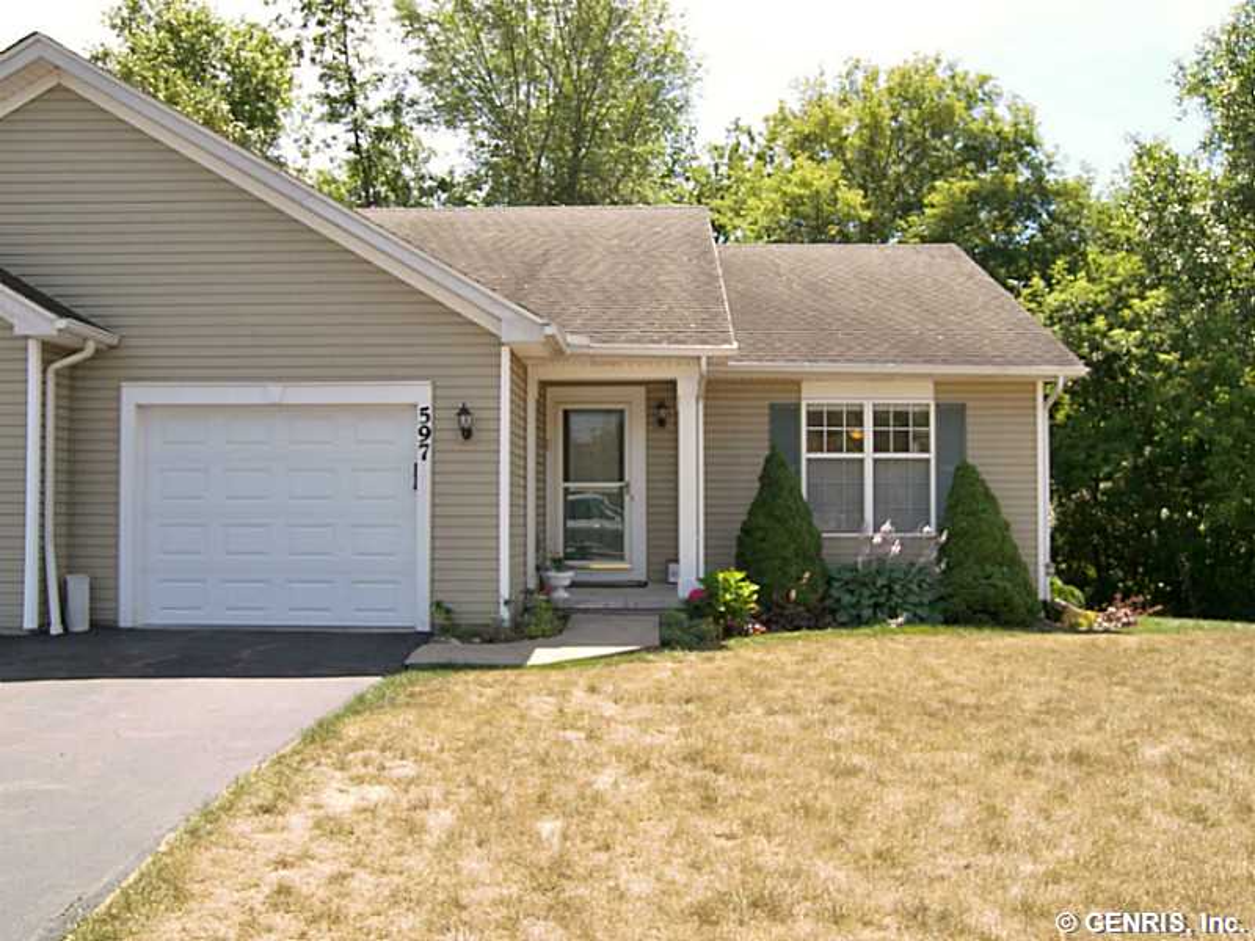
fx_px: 1124
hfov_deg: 58.4
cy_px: 470
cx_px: 628
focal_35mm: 31
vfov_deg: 45.4
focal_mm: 6.5
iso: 50
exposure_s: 1/400
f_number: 3.2
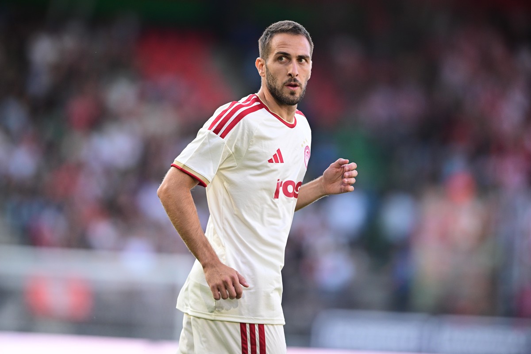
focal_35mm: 400
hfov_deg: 5.2
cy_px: 177
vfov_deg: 3.4
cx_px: 266
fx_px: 5900
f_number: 3.5
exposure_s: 1/800
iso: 500
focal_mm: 400
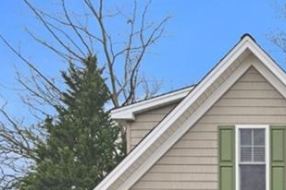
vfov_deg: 12.6
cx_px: 398
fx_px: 842
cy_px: 229
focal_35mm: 106
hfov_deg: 17.7
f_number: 7.1
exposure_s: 1/250
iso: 500
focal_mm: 32
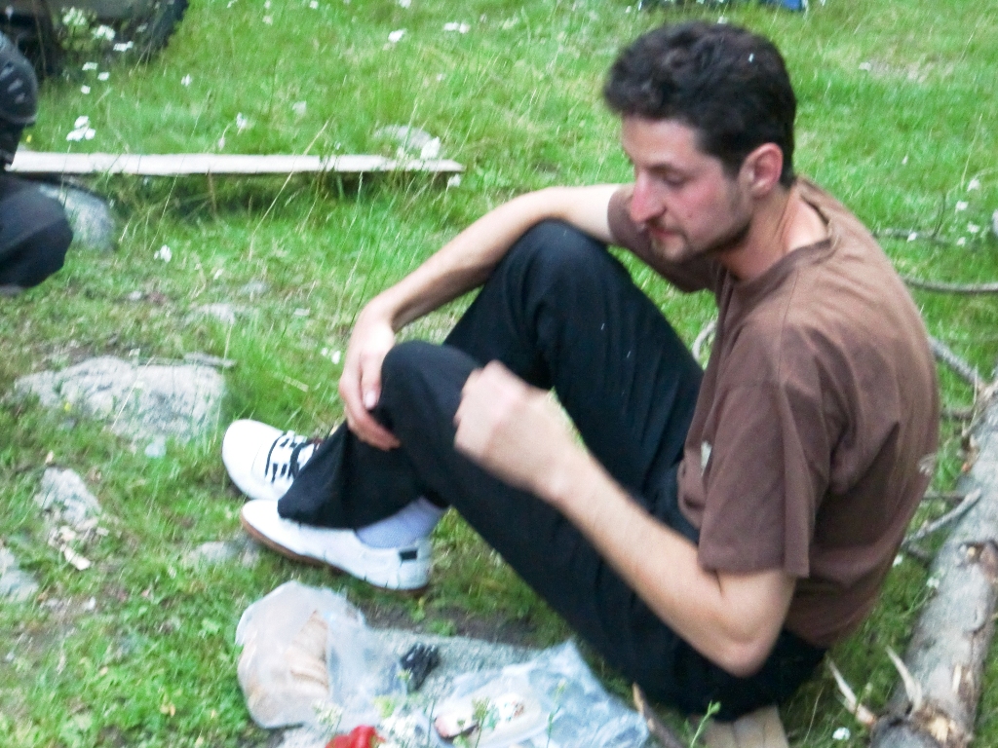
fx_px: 1903
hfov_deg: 29.4
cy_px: 374
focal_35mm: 66
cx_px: 499
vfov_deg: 22.3
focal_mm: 11.5
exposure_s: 1/60
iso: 800
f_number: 4.6
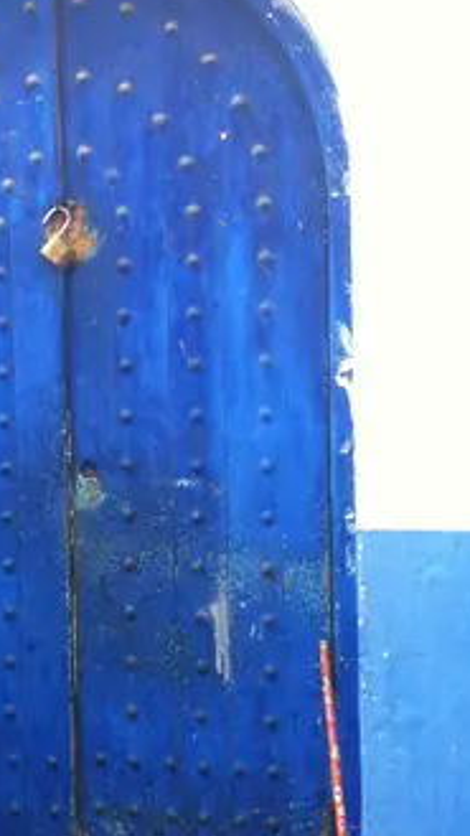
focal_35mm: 58
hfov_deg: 20.5
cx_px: 85
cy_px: 435
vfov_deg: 36.0
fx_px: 1285
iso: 125
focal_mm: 3.85
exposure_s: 1/120
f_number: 2.8
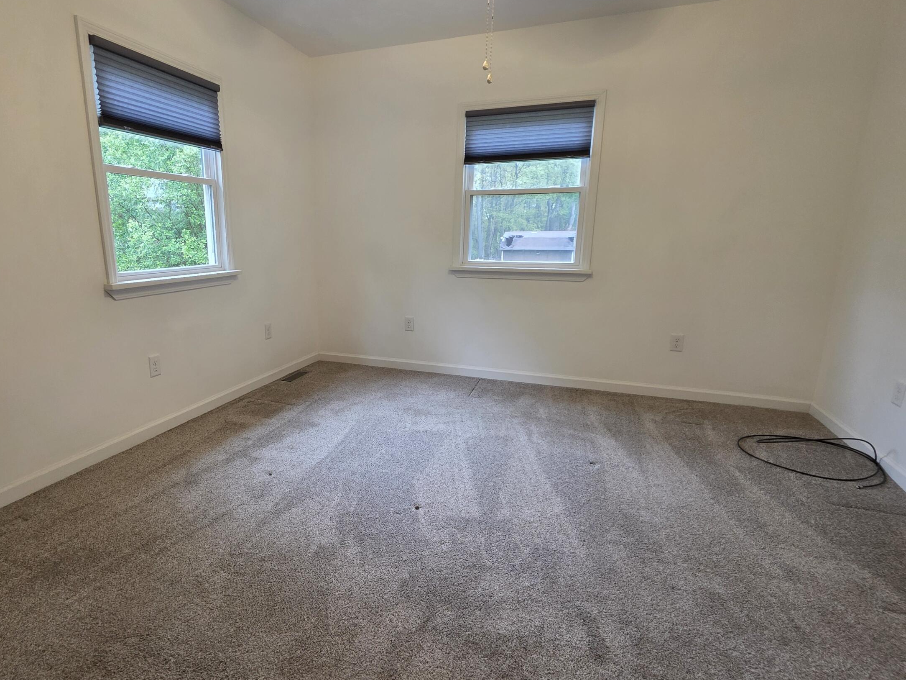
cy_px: 351
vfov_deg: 71.6
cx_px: 383
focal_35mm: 18
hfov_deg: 87.1
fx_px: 471
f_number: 1.9
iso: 320
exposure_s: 1/60
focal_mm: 2.2
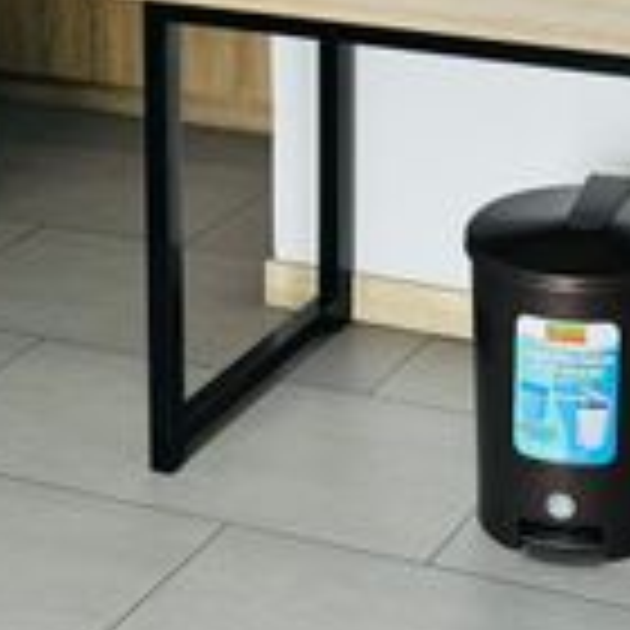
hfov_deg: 16.8
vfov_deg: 16.2
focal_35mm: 101
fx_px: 2080
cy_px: -230
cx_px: 646
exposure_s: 1/120
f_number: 1.78
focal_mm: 6.86
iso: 80
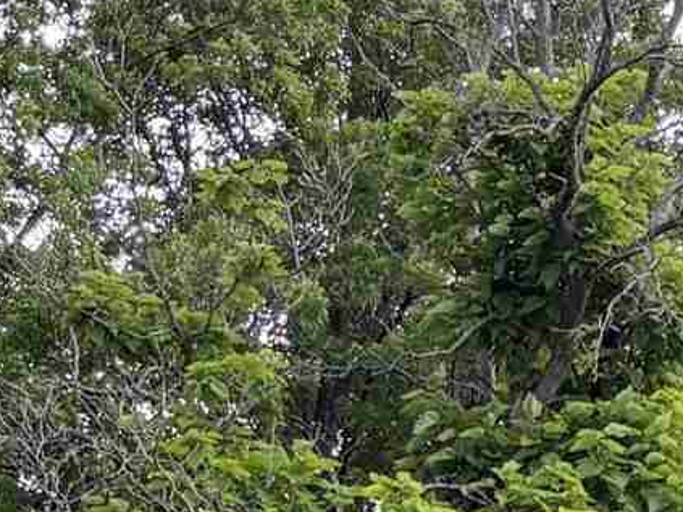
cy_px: 943
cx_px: 533
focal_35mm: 189
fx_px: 3728
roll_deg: -0.1
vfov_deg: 7.6
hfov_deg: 10.4
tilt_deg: +5.7
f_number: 1.6
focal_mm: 5.96
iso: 64
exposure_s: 1/253
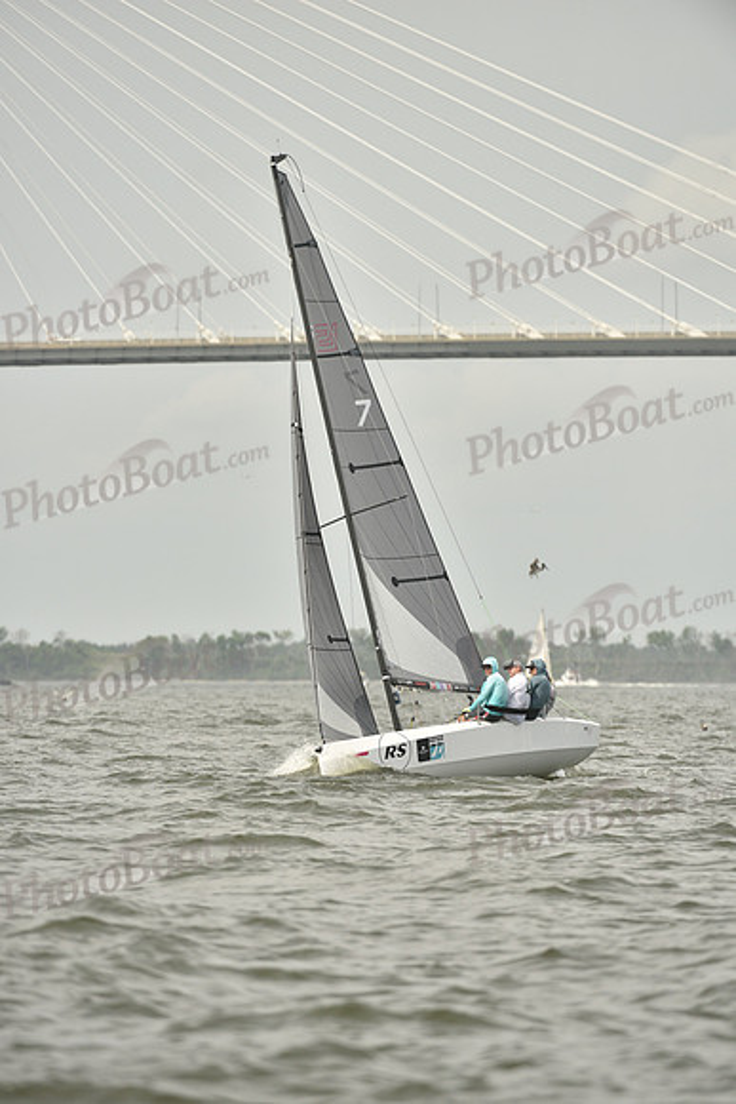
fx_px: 12258
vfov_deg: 5.2
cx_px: 368
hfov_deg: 3.4
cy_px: 552
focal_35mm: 400
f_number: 6.3
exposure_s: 1/1600
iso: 320
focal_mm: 400
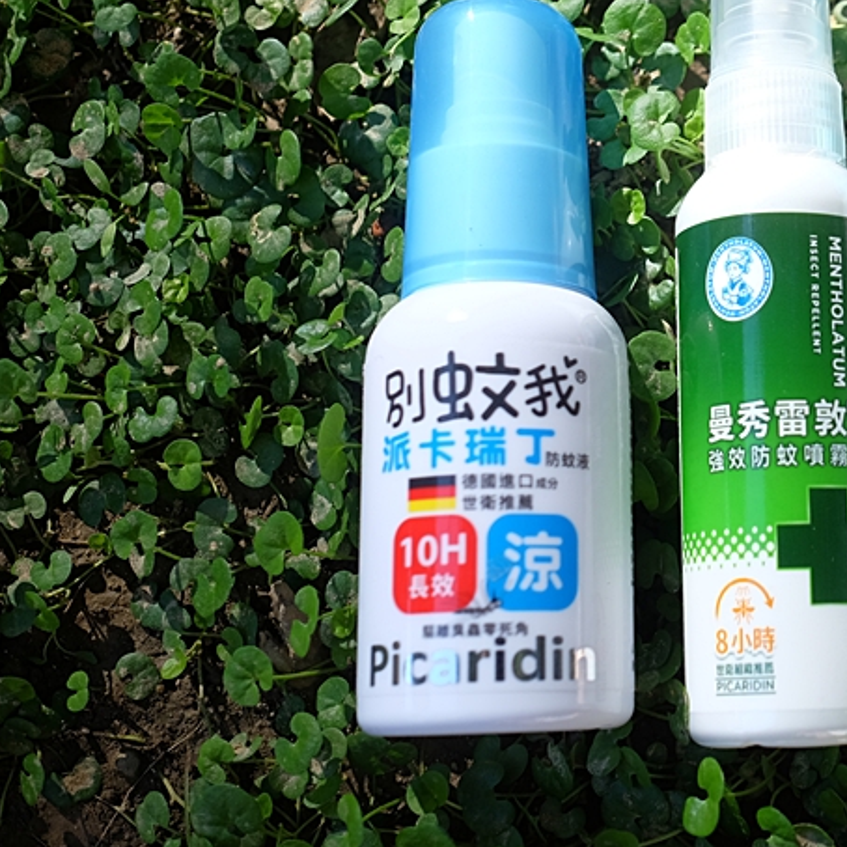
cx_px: 832
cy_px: 299
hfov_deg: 27.5
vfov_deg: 28.9
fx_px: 1633
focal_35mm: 59
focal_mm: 23
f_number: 4.5
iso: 320
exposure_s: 1/210
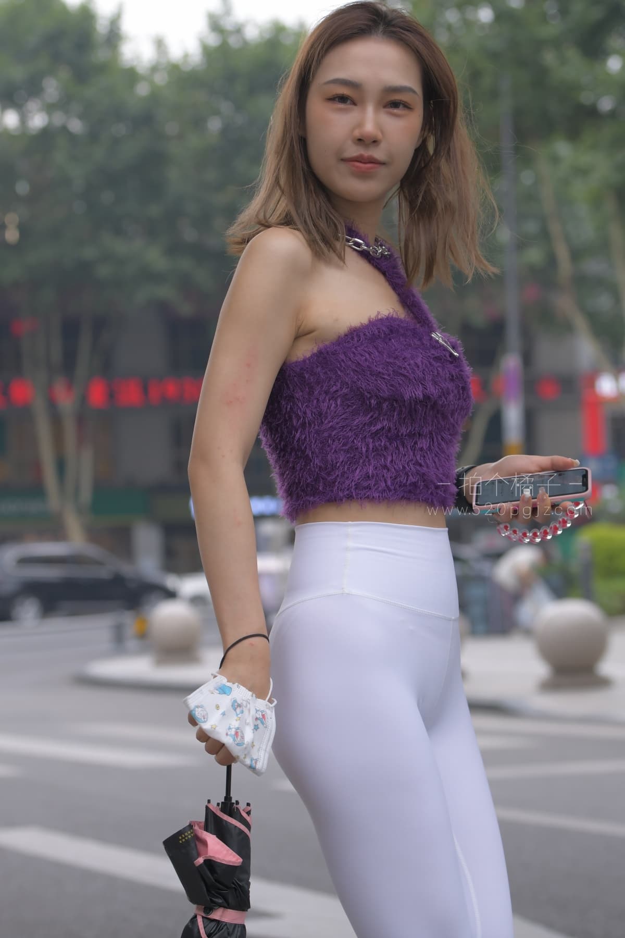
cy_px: 469
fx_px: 1823
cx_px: 312
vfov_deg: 28.8
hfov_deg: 19.5
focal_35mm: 70
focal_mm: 70
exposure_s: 1/800
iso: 450
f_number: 4
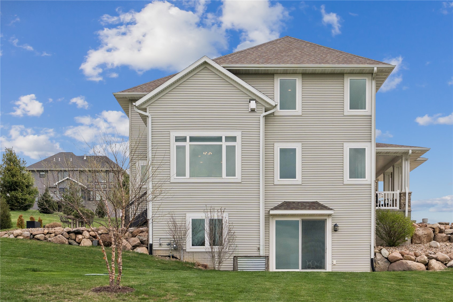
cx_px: 226
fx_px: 654
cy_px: 151
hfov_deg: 38.2
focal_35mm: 52
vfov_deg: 26.0
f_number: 9
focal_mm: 35
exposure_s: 1/1250
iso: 400
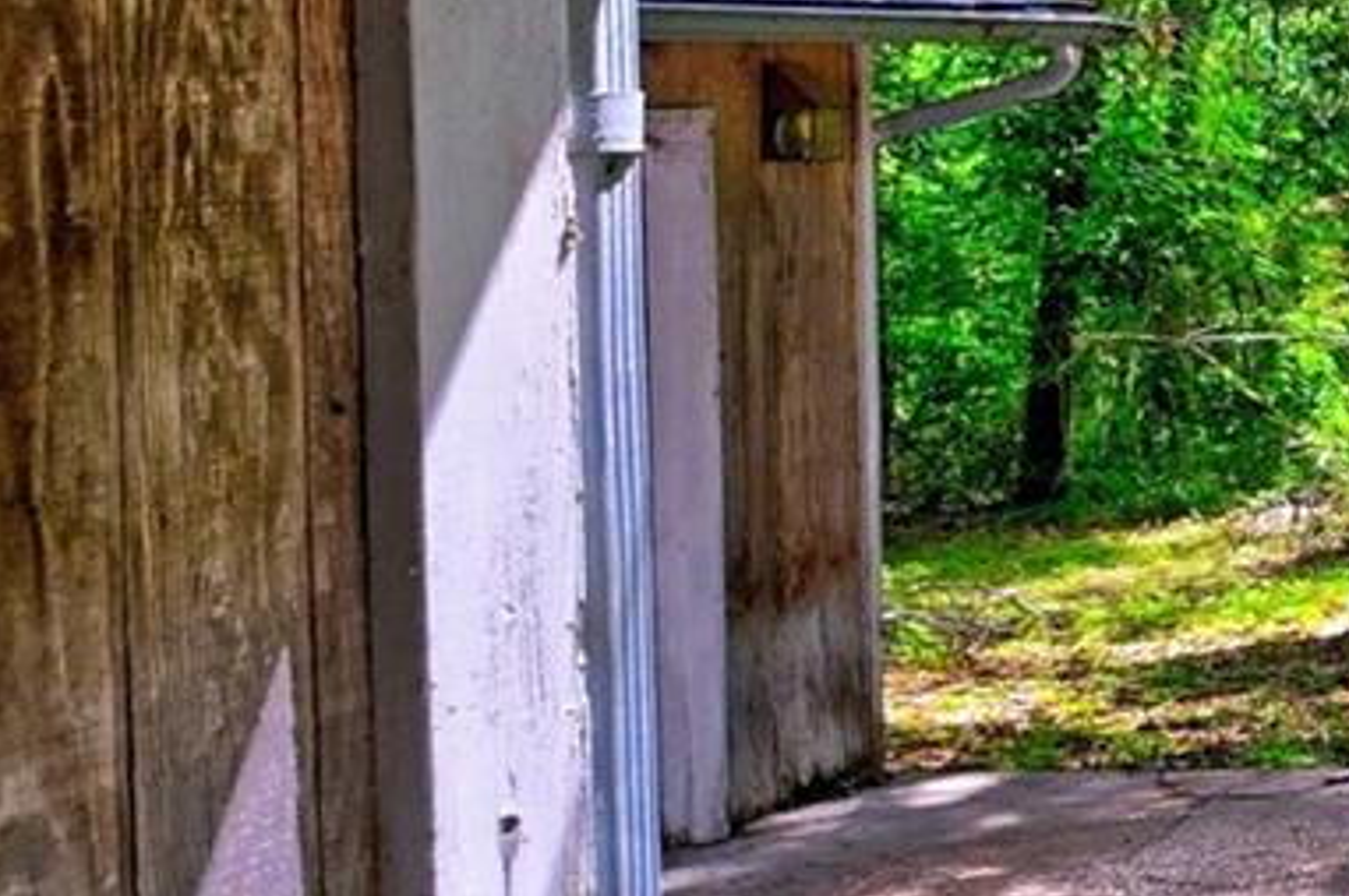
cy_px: 56
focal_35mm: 75
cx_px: 3433
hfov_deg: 14.1
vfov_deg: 17.8
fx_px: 2808
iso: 800
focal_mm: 14
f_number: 8
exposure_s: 1/250
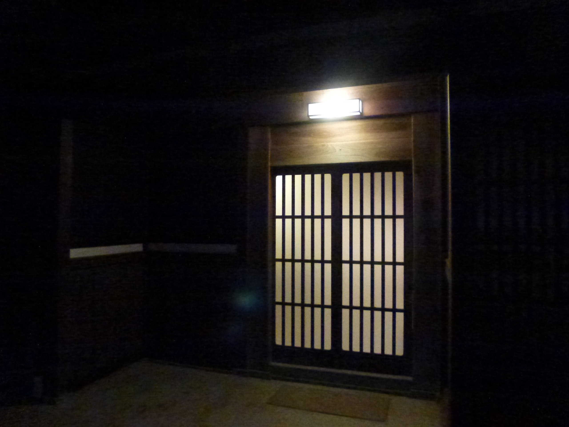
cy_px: 214
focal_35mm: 24
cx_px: 284
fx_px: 394
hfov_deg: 71.6
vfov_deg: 56.8
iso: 1600
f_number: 3.3
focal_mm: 4.3
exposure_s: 1/15
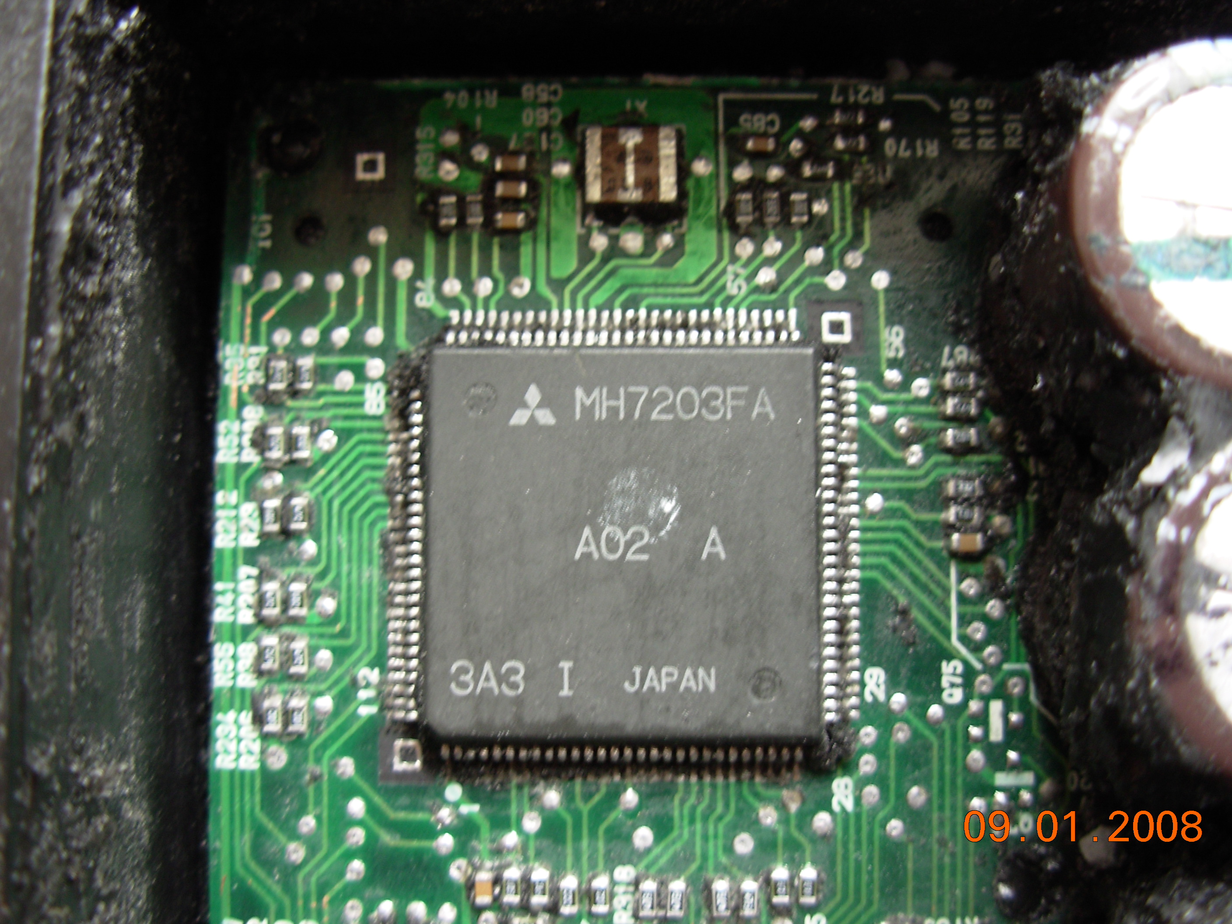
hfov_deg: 49.0
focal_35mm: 38
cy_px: 462
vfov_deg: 37.7
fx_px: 1352
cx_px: 616
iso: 50
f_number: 2.9
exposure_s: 1/6.3
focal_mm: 6.3
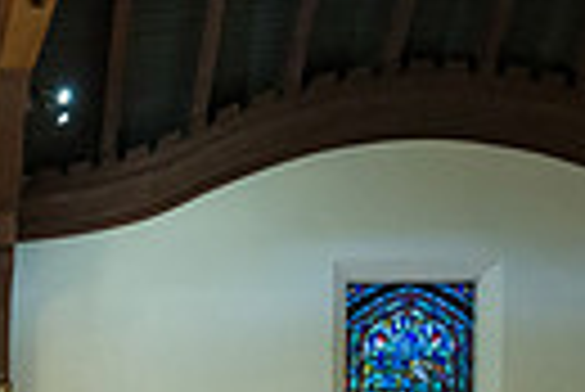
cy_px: 613
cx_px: -428
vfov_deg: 12.2
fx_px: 1741
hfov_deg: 16.4
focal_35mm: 107
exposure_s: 1/200
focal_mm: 24
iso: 3200
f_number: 3.2
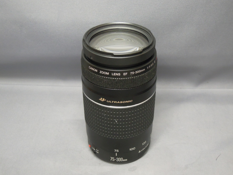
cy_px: 88
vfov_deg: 29.1
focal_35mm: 50
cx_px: 116
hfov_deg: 38.2
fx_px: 337
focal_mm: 9
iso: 720
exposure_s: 1/50
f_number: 3.3
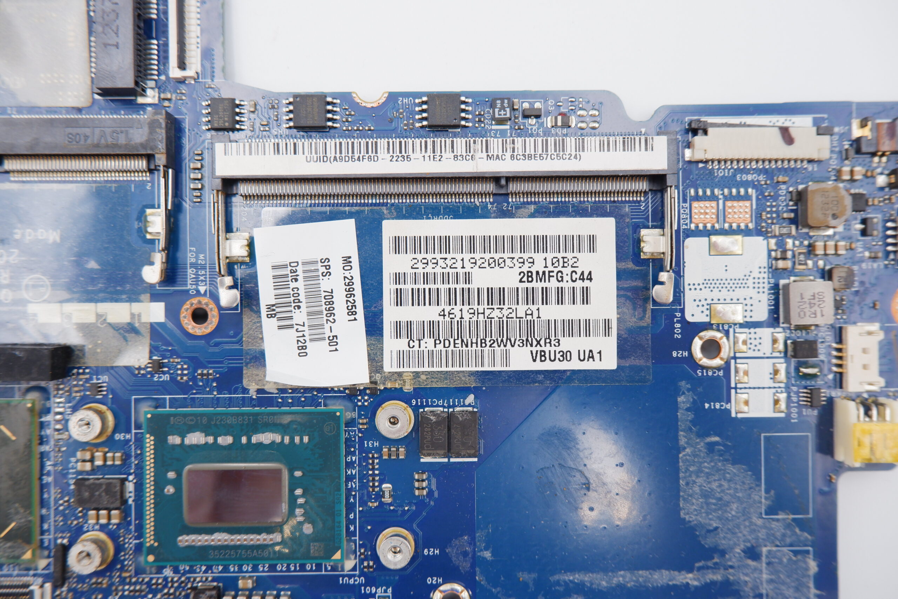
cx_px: 449
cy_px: 300
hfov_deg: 67.4
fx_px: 673
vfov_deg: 47.9
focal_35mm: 27
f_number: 5.6
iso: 800
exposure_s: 1/160
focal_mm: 18.1
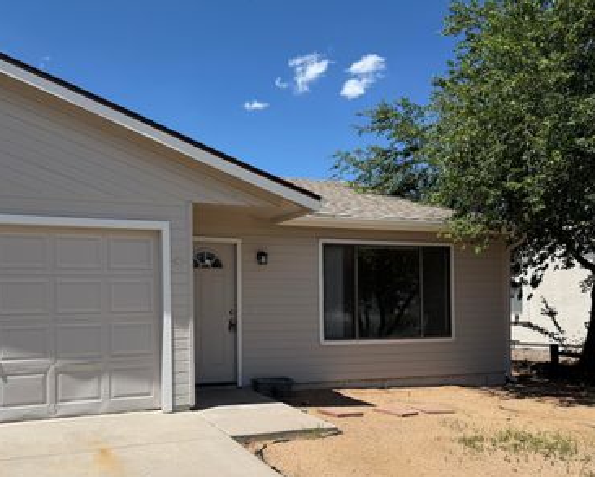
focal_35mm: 32
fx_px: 564
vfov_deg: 45.5
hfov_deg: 55.0
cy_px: 291
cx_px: 221
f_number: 1.78
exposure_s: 1/6173
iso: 80
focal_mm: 6.76
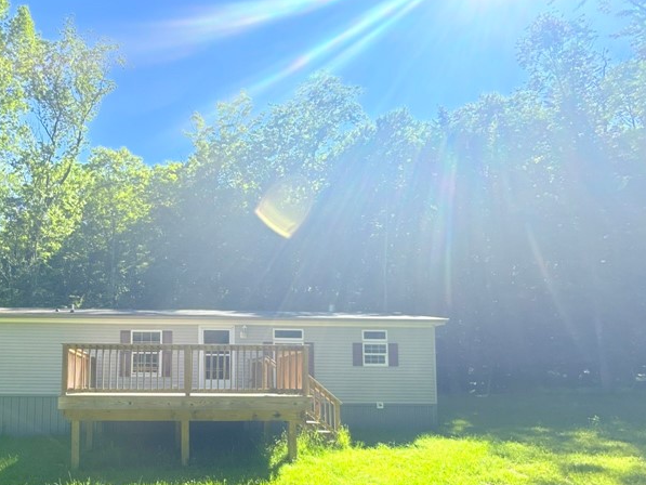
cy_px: 354
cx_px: 171
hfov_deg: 67.6
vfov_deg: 54.6
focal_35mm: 24
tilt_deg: +5.8
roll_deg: -1.0
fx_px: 448
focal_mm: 2.22
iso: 50
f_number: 2.2
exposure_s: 1/602
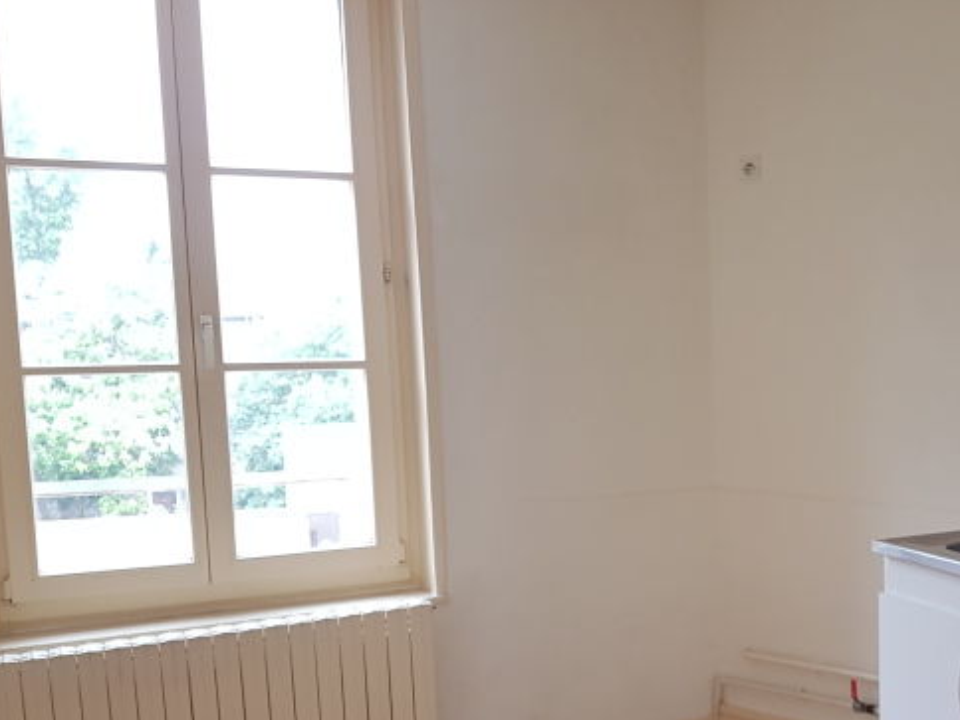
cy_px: 446
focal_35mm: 43
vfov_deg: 33.4
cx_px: 740
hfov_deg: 42.3
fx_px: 1193
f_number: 1.7
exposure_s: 1/100
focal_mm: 4.2
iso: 50
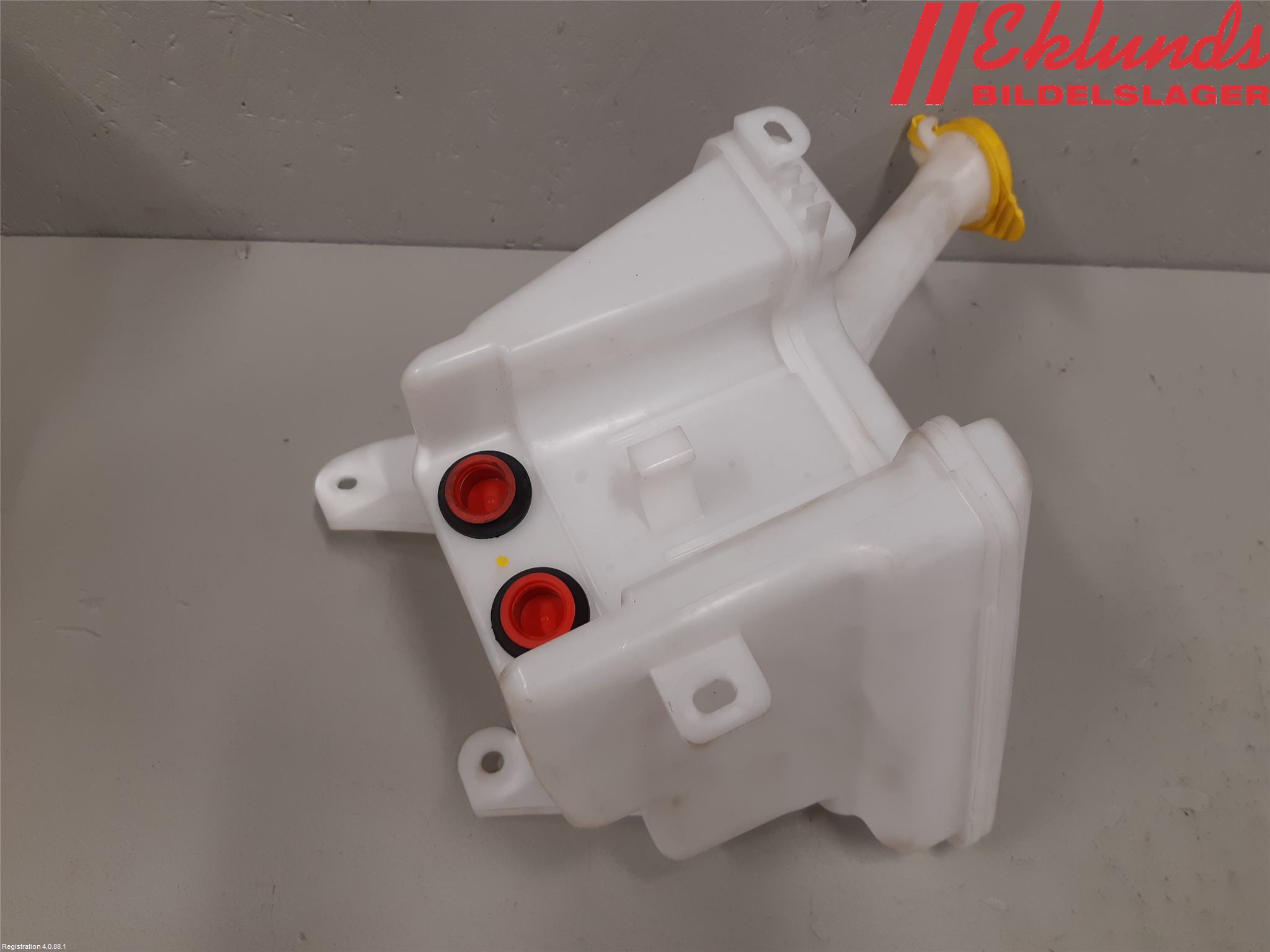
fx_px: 954
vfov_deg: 53.1
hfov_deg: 67.3
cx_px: 635
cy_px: 476
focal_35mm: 26
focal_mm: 3.93
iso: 64
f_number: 1.7
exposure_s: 1/50
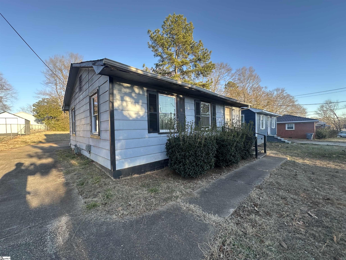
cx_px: 173
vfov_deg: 85.7
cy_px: 130
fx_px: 140
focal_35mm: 14
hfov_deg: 102.1
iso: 40
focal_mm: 2.22
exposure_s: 1/189
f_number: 2.2
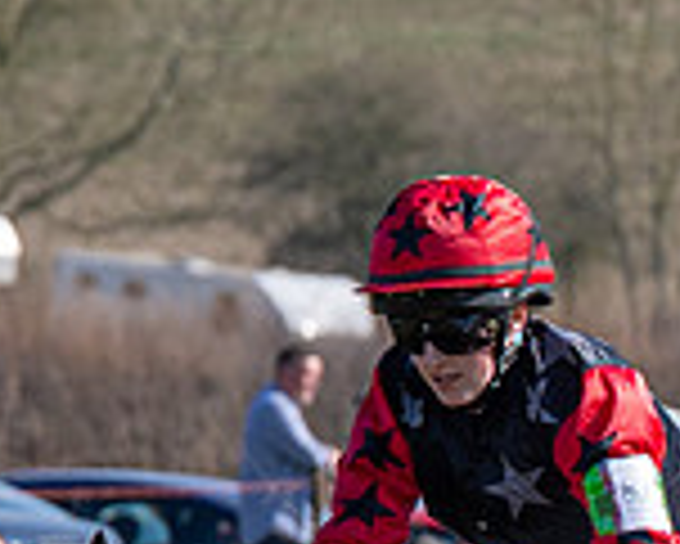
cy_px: 842
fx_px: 19192
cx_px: 828
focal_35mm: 953
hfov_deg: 2.0
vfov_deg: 1.6
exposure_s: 1/2000
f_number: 4
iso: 200
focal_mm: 92
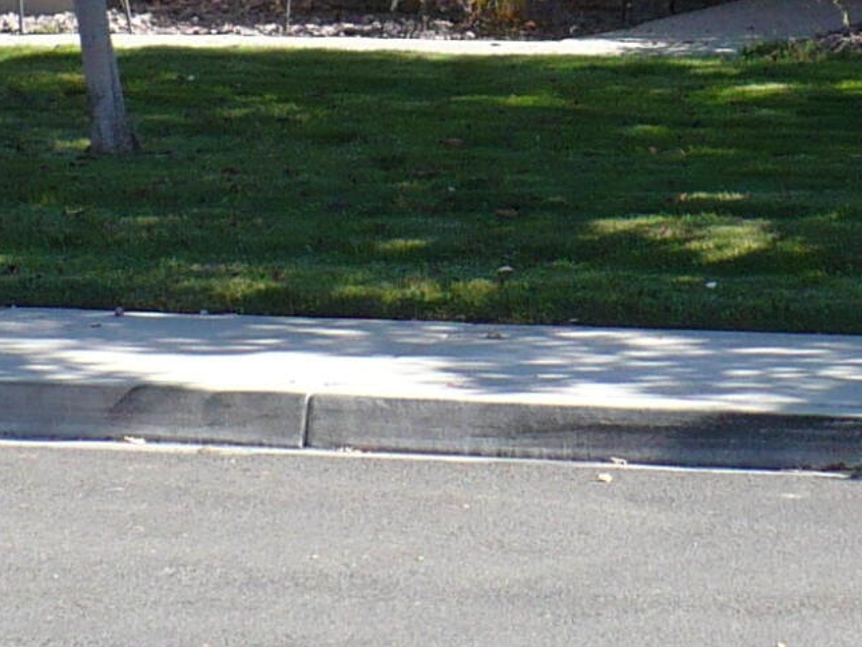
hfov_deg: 11.4
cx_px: 793
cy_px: -16
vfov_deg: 8.6
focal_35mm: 172
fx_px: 4284
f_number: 2.8
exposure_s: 1/500
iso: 100
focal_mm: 6.1
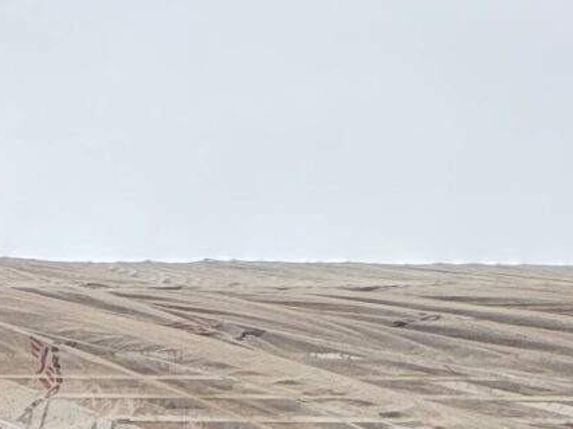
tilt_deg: +60.2
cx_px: -725
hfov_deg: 15.5
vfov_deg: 14.2
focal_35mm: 84
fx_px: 1390
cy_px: 901
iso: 40
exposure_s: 1/137
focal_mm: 2.22
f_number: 2.2
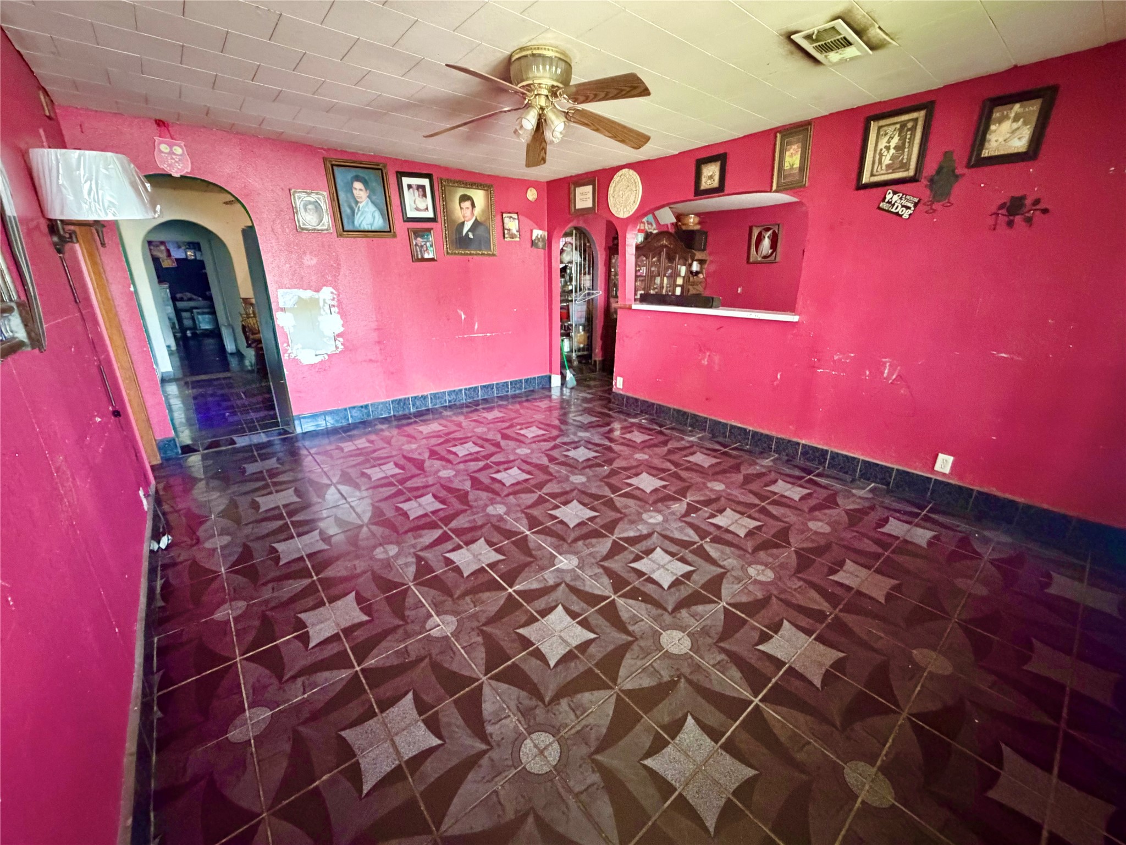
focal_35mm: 14
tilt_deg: -17.5
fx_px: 455
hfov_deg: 102.1
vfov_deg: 85.7
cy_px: 422
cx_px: 563
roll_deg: +1.1
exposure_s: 1/44
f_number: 2.2
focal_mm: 2.22
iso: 1250
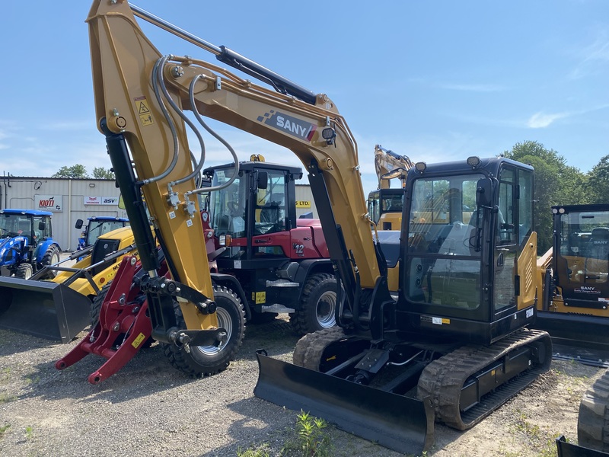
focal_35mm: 26
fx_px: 457
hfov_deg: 67.3
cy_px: 228
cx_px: 304
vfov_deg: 53.1
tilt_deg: +1.6
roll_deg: +0.3
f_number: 1.8
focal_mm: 4.25
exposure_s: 1/2571
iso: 32
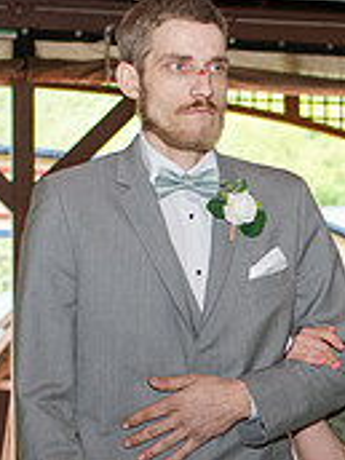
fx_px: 1754
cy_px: 423
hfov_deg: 11.0
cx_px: 431
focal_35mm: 132
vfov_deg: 14.8
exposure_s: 1/200
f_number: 3.2
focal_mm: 35
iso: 500
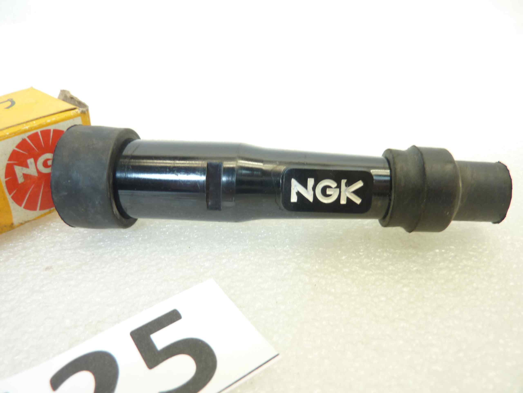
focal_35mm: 25
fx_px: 378
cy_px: 196
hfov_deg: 69.4
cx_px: 262
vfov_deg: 54.9
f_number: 3.3
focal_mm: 4.1
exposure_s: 1/15
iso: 80
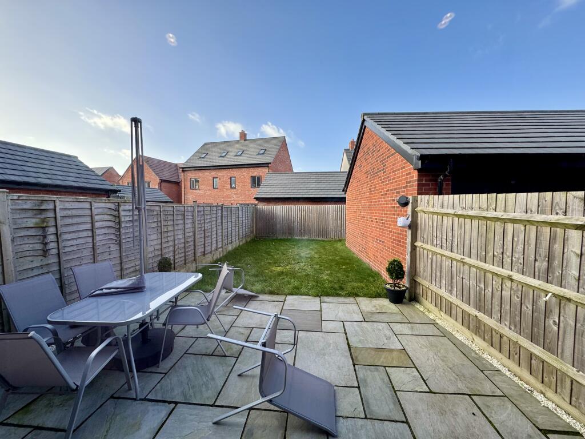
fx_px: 237
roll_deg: +0.1
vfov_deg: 85.7
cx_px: 292
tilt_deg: -2.7
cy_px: 220
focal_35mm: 14
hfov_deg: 102.1
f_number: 2.2
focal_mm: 2.22
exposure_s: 1/216
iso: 40
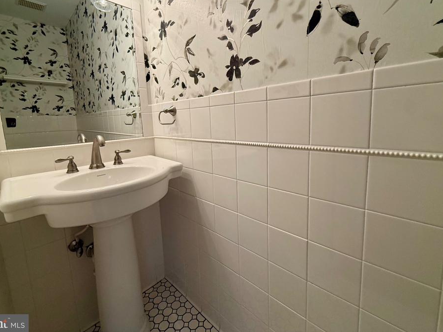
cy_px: 145
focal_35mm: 16
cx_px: 220
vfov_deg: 77.7
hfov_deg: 94.5
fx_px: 205
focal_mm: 2.22
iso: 200
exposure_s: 1/60
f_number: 2.2
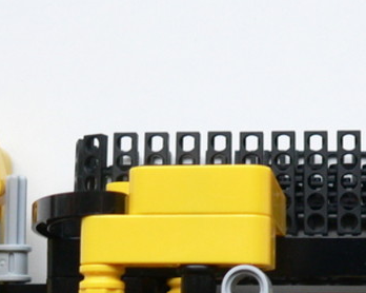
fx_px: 985
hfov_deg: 20.8
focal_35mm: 91
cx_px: 301
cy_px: 338
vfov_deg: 16.3
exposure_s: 1/20
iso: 200
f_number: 2.8
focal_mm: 6
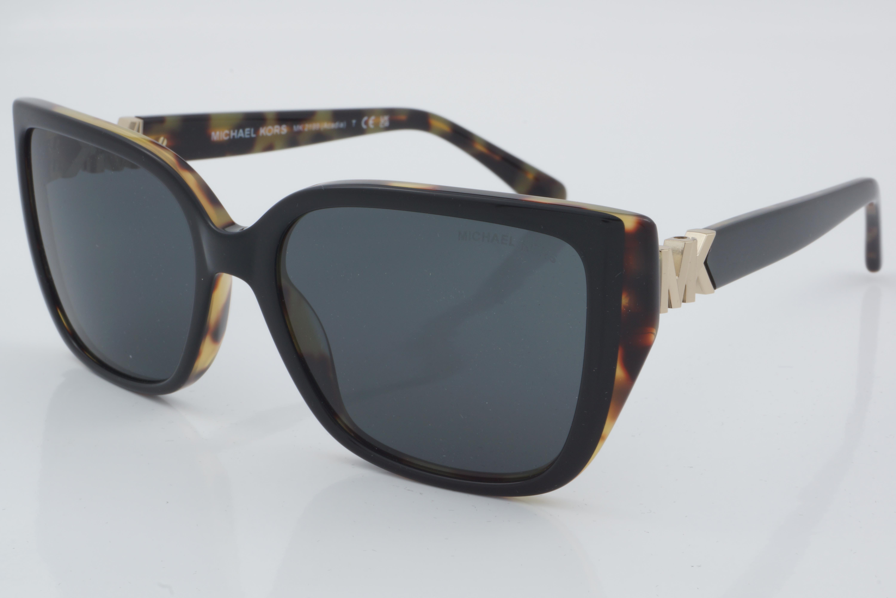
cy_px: 299
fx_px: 2053
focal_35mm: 82
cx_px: 448
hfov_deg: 24.6
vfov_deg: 16.6
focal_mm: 55
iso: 100
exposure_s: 1/4
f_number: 32
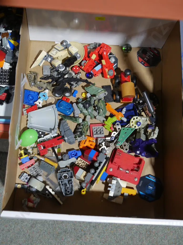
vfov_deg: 38.2
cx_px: 92
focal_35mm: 50
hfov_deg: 29.1
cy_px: 122
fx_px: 352
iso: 800
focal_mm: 25
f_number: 5.3
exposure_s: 1/60
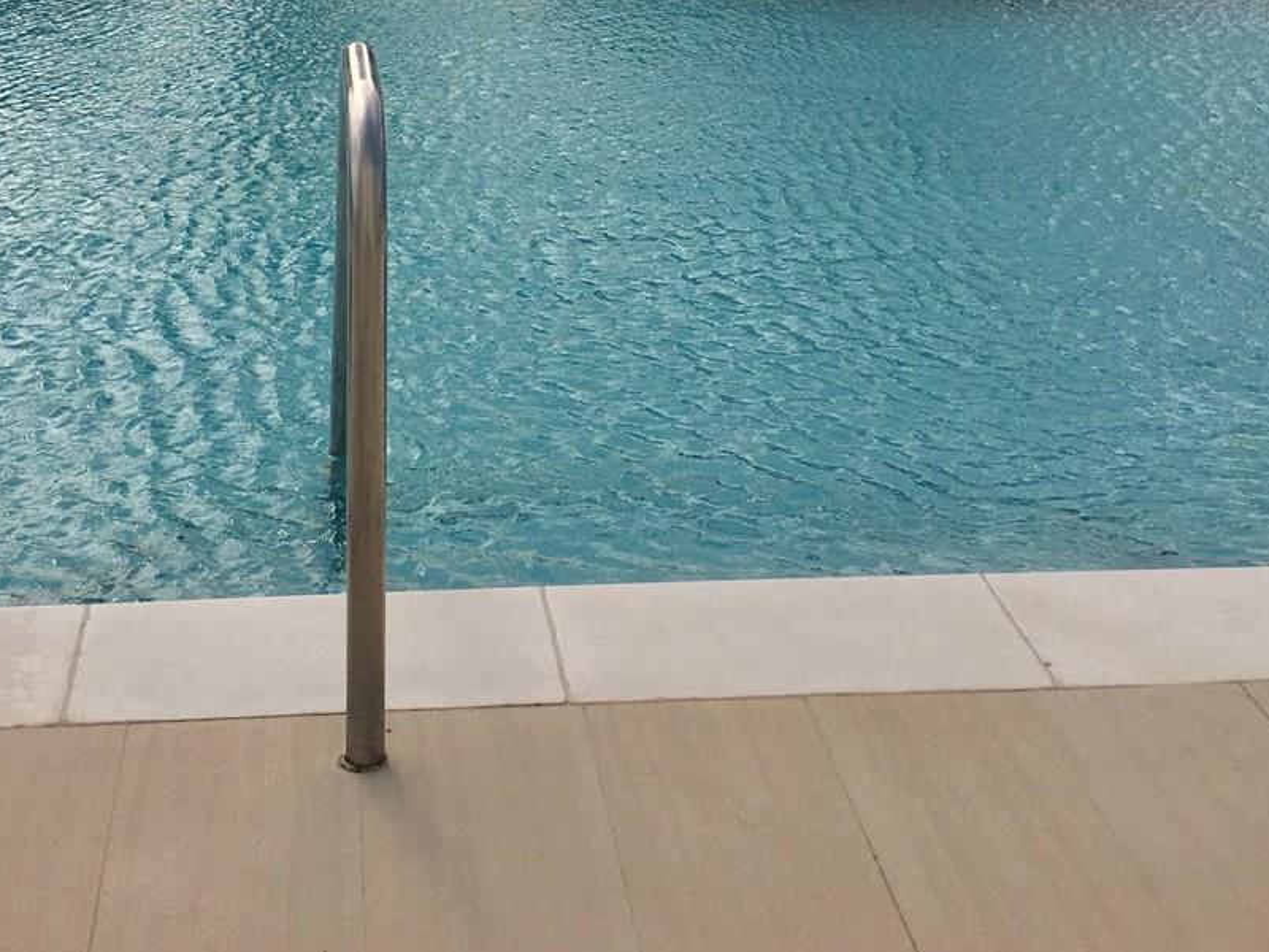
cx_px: 493
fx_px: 2126
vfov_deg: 24.4
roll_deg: +0.1
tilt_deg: -9.5
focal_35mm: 58
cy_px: 62
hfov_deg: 33.1
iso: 25
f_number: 2.2
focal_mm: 4.15
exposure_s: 1/3344
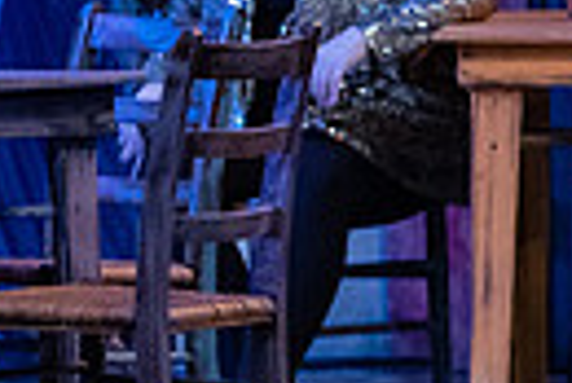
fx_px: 10291
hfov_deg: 3.2
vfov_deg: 2.1
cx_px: -339
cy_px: -147
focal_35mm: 647
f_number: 3.2
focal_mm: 145
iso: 3200
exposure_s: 1/400
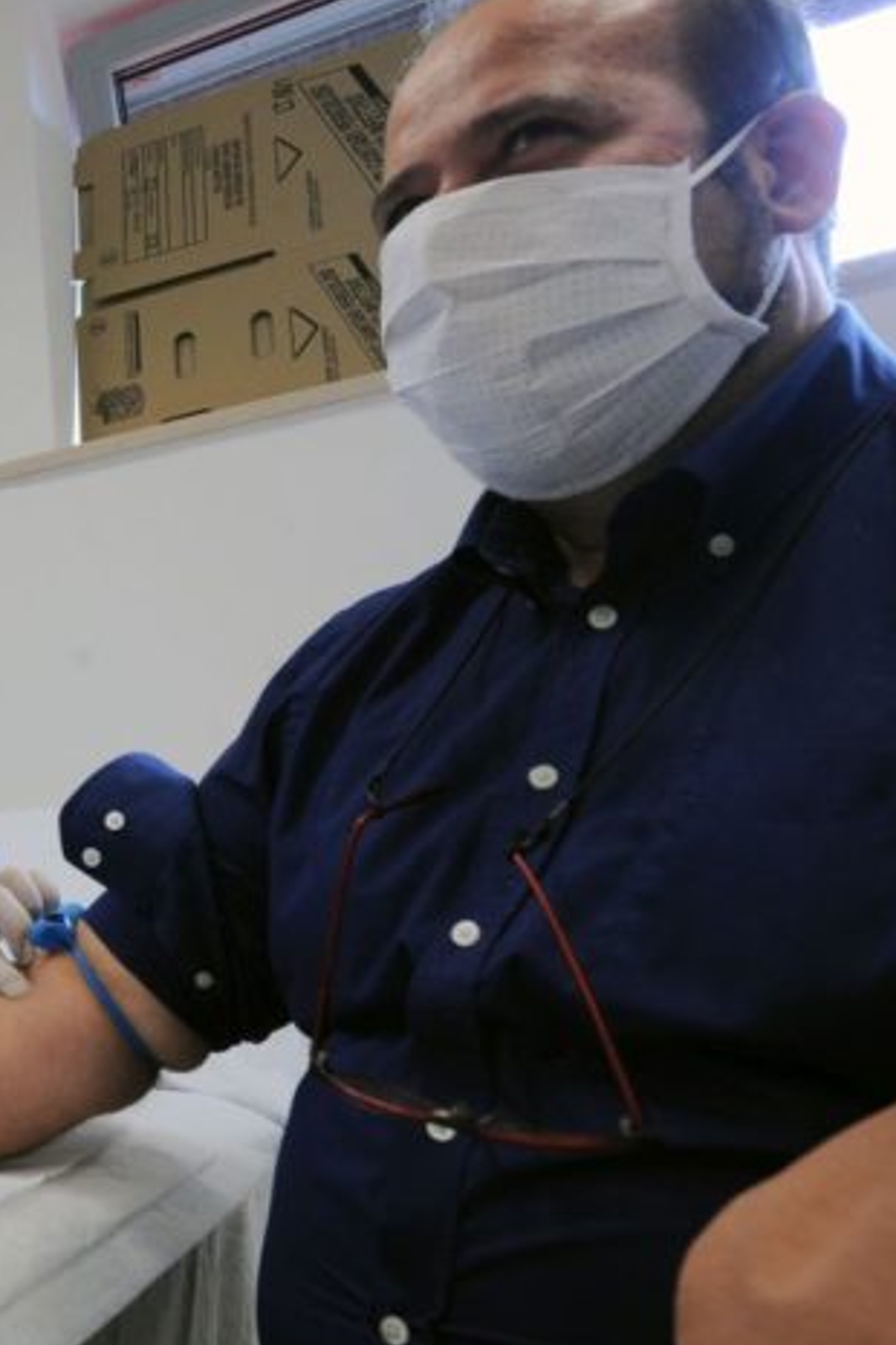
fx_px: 1232
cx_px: -191
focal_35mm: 33
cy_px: 680
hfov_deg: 32.6
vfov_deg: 57.2
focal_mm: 20
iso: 1250
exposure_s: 1/100
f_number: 8
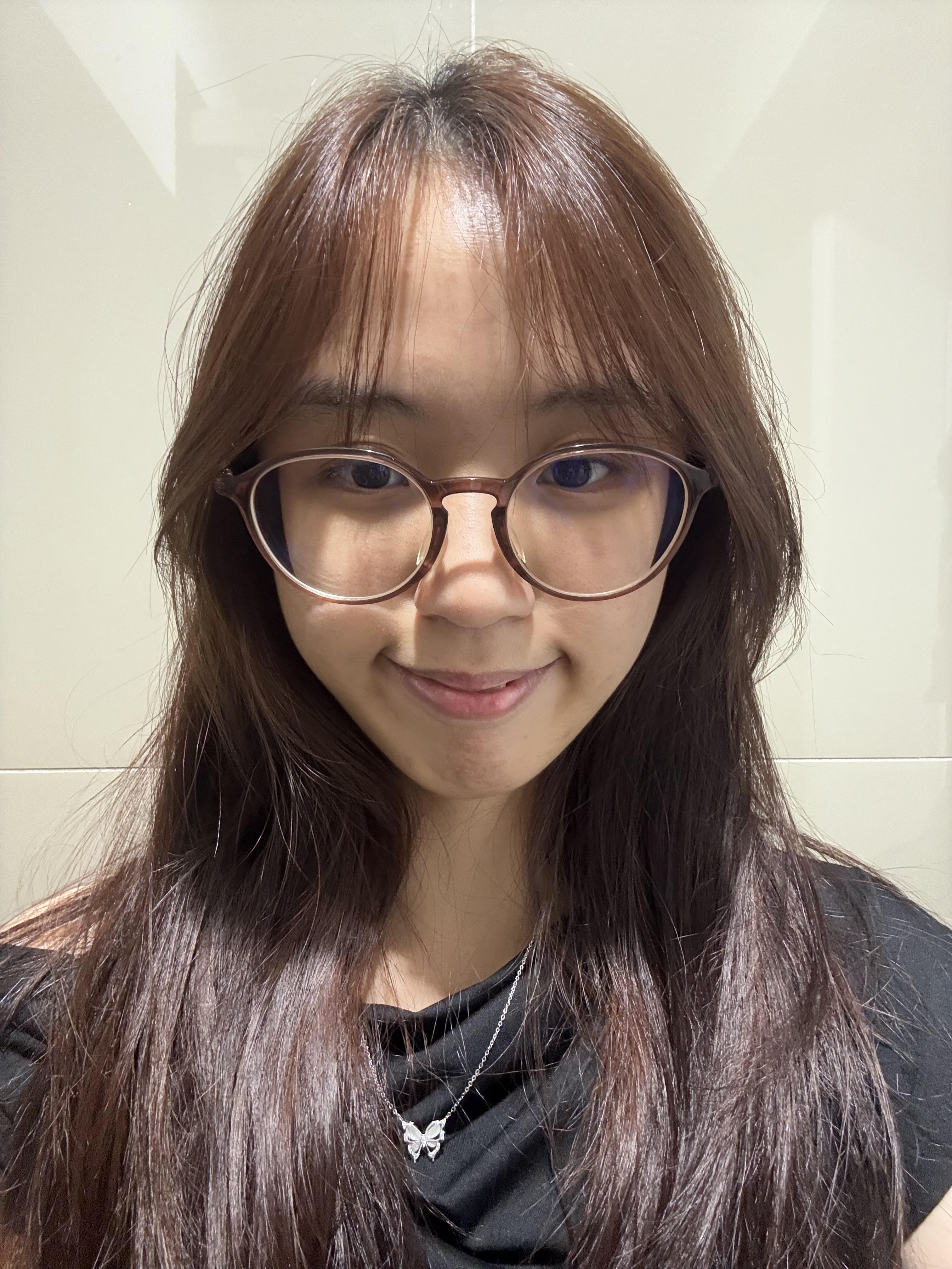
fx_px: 843
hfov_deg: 58.9
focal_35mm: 23
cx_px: 476
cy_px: 634
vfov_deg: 73.9
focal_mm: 2.69
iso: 500
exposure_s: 1/25
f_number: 1.9
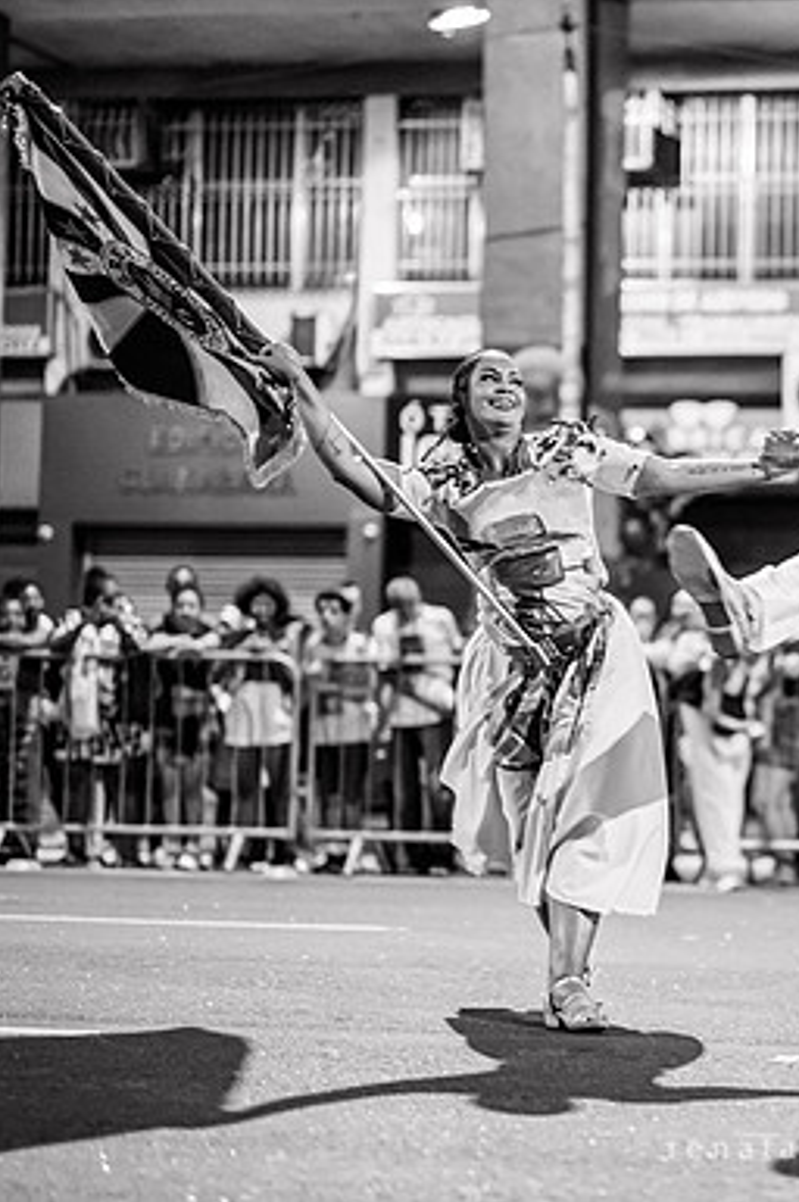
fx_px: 2735
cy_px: 654
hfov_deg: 16.1
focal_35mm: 82
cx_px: 903
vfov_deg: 24.8
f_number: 1.2
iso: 2000
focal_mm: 50
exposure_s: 1/320
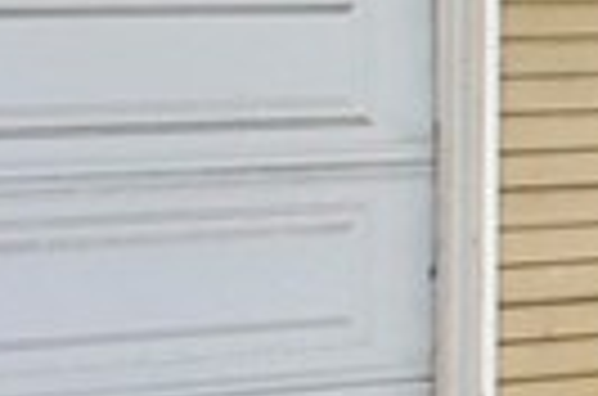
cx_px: 1960
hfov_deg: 7.2
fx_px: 4093
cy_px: -207
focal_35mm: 247
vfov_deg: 5.5
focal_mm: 21
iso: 320
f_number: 5.6
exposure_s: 1/800
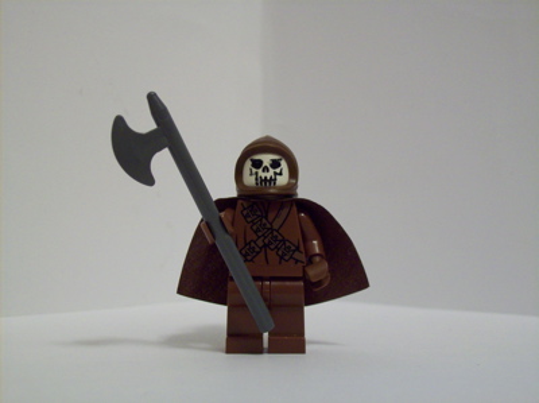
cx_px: 270
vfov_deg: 26.0
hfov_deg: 34.4
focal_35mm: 56
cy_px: 202
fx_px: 871
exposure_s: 1/8
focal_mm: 9.4
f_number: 3.4
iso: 190
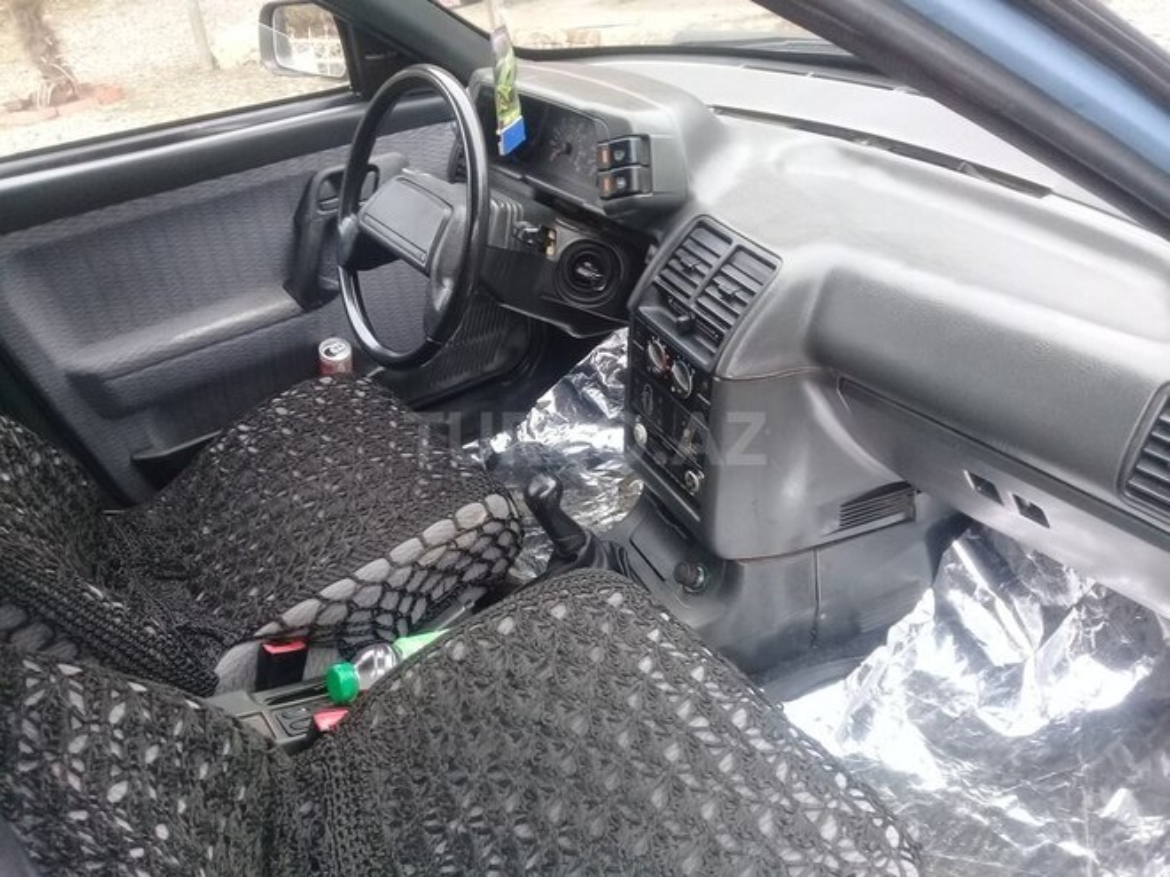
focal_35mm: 31
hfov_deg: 58.4
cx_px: 585
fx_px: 1048
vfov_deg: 45.4
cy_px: 438
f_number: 2.2
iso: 80
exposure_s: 1/120
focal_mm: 3.3
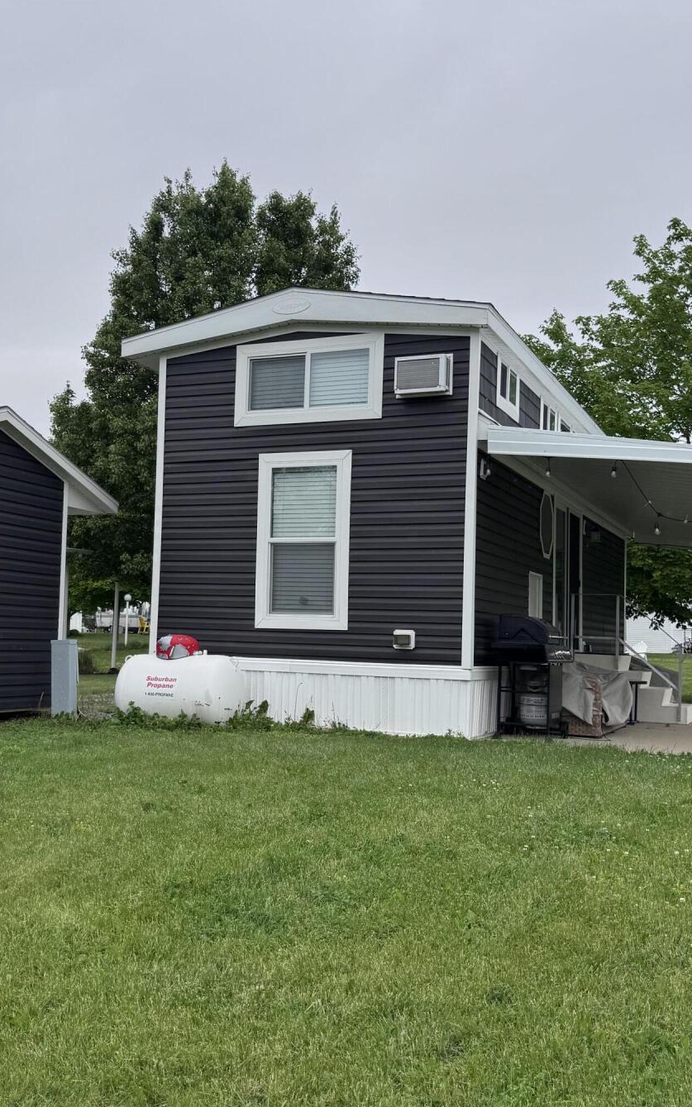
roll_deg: -1.1
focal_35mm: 38
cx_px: 244
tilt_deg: +3.5
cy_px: 567
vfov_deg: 51.5
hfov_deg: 33.4
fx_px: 1147
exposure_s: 1/4049
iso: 80
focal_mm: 6.76
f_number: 1.78
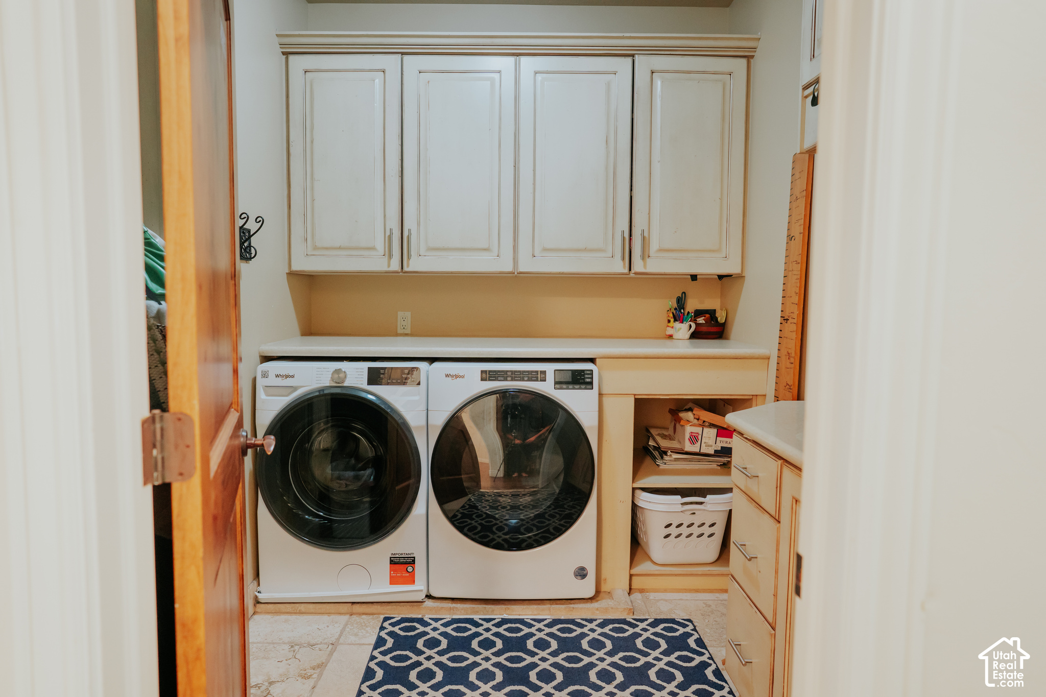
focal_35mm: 24
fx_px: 697
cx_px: 523
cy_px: 348
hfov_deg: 73.7
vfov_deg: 53.1
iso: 1250
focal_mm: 24
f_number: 3.5
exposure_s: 1/30
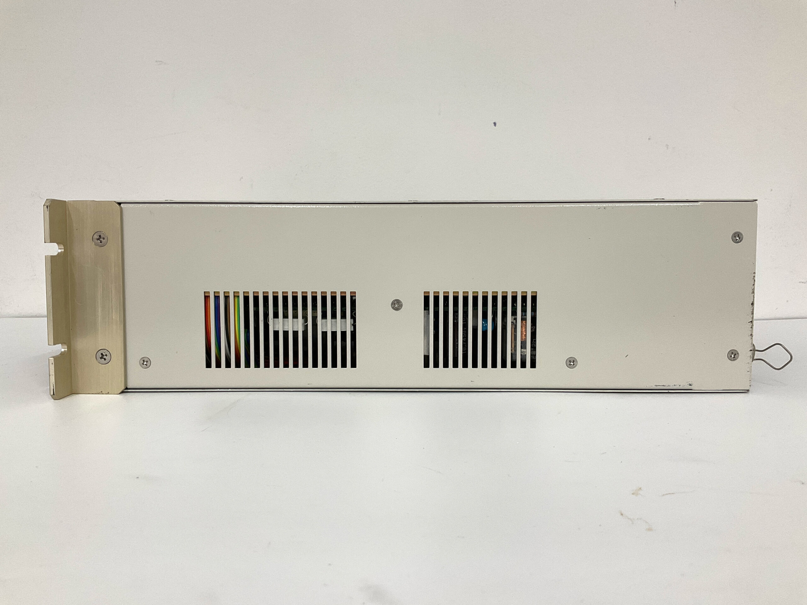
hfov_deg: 61.7
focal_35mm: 29
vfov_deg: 48.2
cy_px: 302
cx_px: 404
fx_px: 676
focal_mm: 3
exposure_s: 1/100
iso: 64
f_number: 1.8
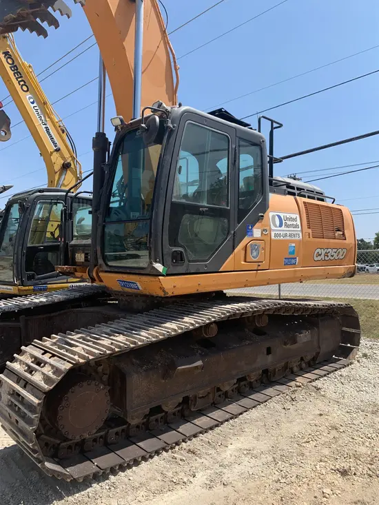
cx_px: 190
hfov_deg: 53.1
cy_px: 252
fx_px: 379
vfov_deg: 67.3
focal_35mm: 26
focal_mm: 4.25
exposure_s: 1/2114
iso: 25
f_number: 1.8
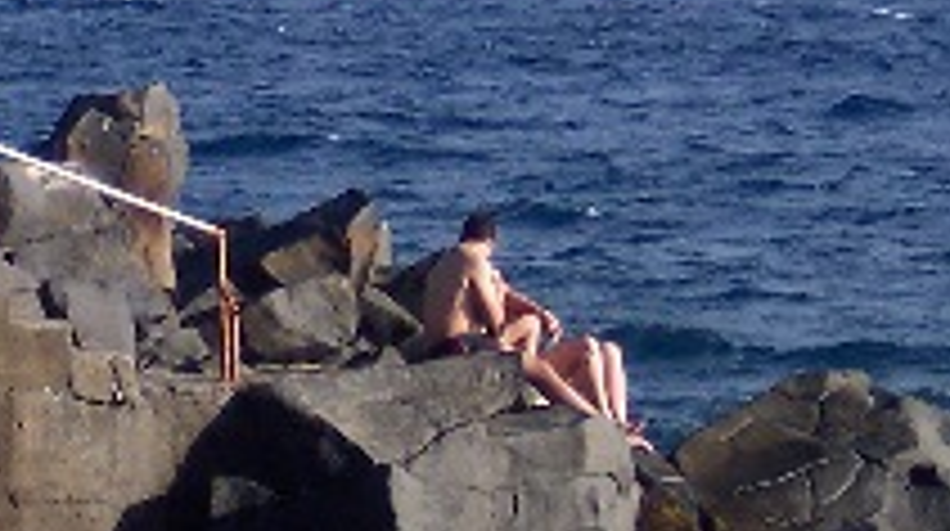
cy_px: -369
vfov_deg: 2.9
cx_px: 239
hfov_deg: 5.2
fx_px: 10515
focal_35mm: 418
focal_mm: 21.3
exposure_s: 1/700
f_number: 4.8
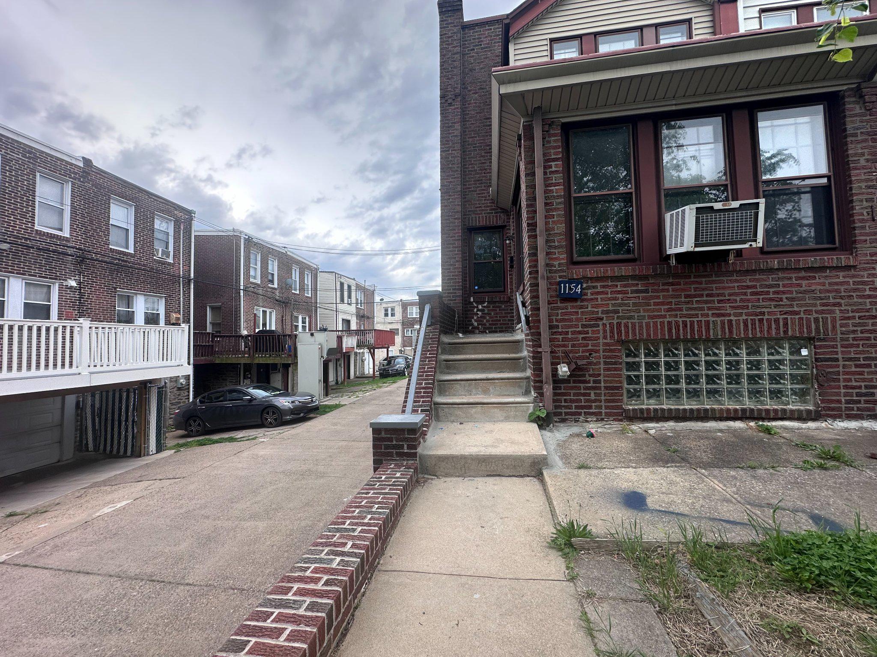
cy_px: 328
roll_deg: +1.0
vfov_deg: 85.7
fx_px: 355
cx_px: 438
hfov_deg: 102.1
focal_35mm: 14
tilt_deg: +2.4
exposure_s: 1/509
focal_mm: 2.22
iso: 40
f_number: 2.2
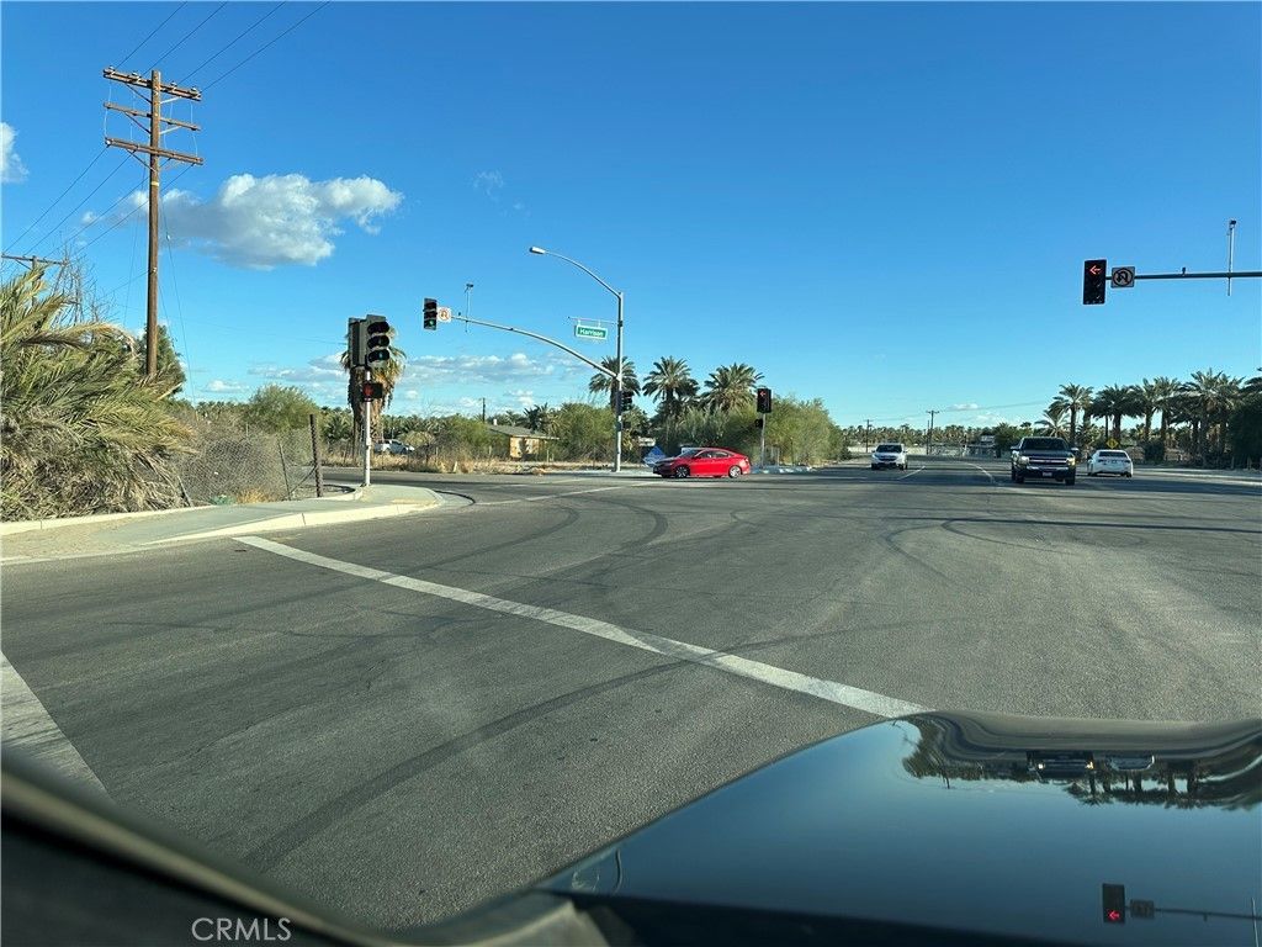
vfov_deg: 56.8
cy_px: 474
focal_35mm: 24
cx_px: 631
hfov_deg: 71.6
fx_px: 875
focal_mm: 6.86
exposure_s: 1/2353
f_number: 1.78
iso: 80
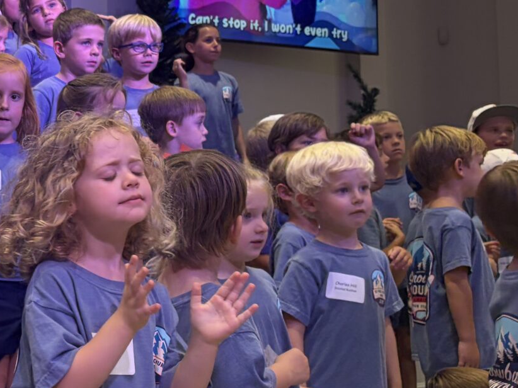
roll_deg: -0.1
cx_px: -98
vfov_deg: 18.2
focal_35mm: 81
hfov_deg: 22.3
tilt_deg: +4.0
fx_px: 1212
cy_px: 161
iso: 64
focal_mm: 5.96
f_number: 1.6
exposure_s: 1/61
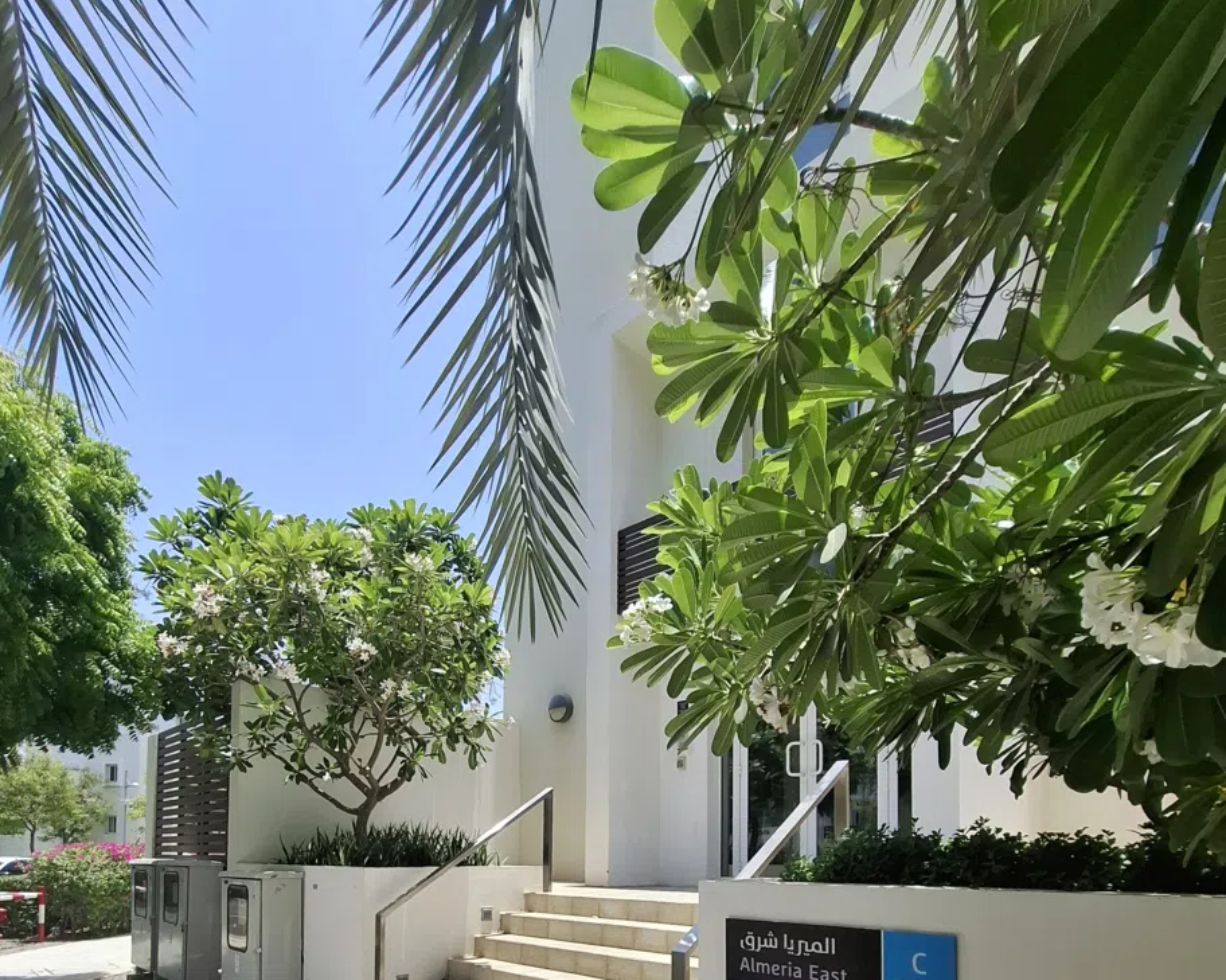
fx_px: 689
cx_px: 593
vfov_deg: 62.8
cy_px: 825
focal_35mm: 19
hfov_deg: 83.3
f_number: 2.2
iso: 40
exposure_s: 1/1038
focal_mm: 1.74
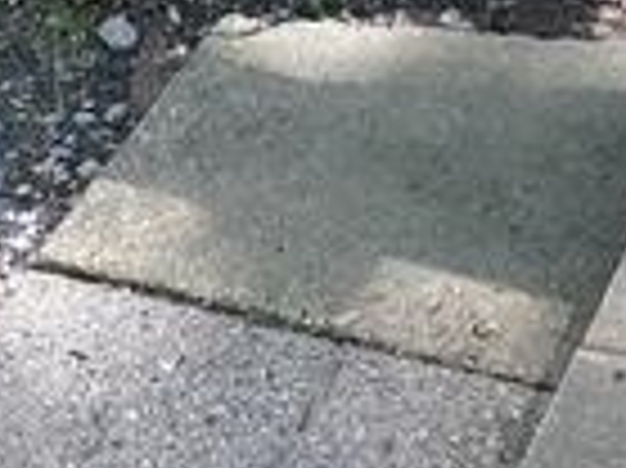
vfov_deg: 10.2
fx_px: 2584
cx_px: 797
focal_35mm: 143
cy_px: -108
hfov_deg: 13.4
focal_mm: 3.3
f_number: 2.4
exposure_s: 1/120
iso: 32
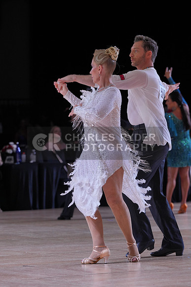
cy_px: 144
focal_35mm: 200
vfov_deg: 10.3
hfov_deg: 6.9
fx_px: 1591
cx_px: 96
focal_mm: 200
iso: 2000
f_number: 6.3
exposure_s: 1/400
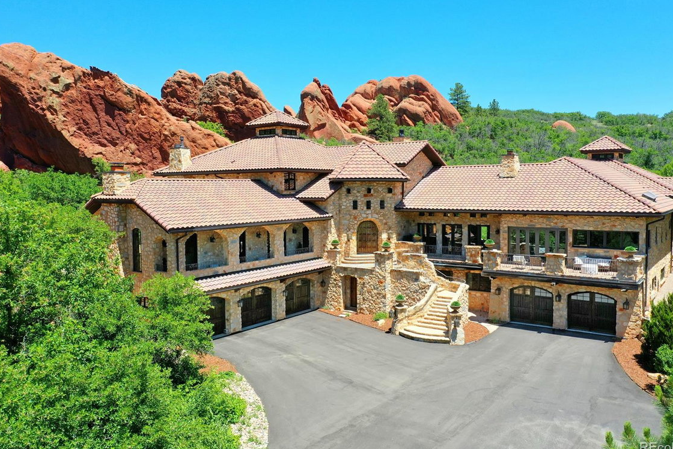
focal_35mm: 30
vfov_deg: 43.6
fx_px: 561
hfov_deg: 61.9
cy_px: 216
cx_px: 352
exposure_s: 1/320
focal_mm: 10.26
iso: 100
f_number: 5
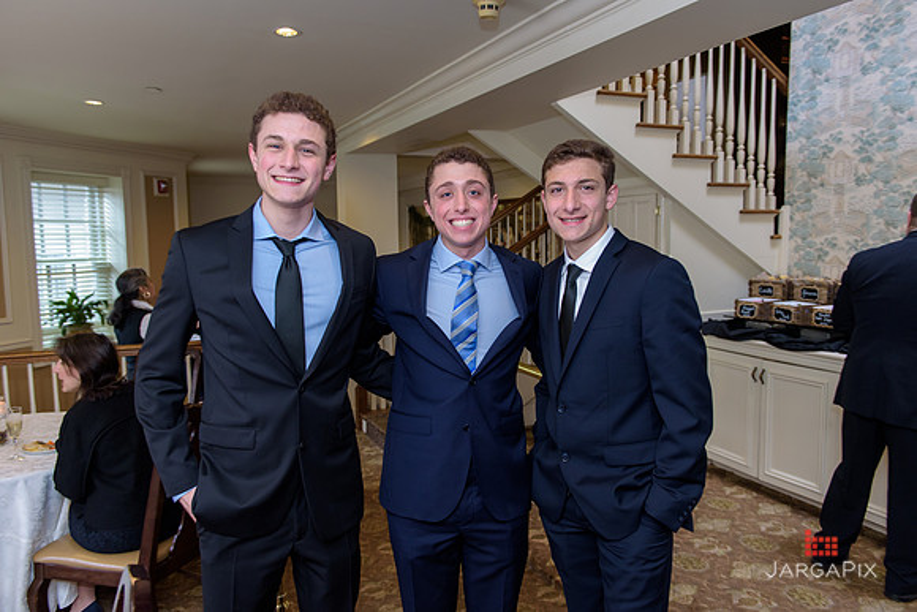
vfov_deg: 49.6
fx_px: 662
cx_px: 458
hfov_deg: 69.4
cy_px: 306
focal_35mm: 26
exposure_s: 1/125
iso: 1600
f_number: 3.2
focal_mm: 26
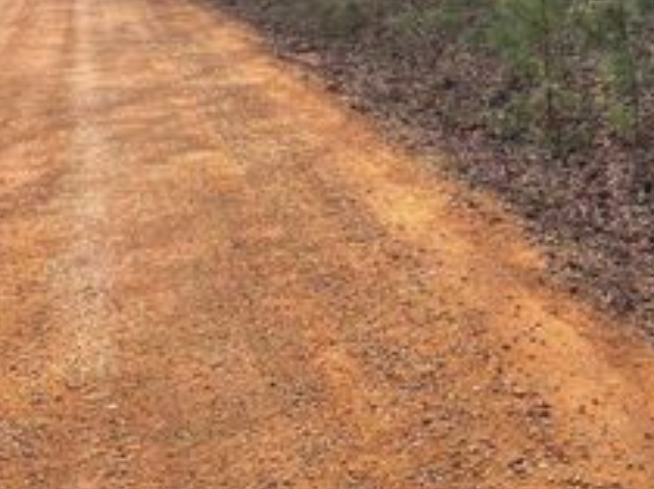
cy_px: -20
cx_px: 726
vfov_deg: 22.5
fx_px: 1170
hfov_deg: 28.3
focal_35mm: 62
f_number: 1.6
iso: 32
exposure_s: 1/2132
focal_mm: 4.2
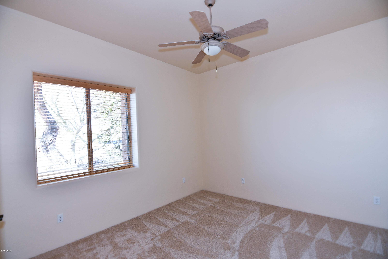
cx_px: 194
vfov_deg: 73.7
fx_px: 172
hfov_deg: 96.7
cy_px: 130
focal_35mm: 16
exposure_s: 1/80
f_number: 4.5
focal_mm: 11
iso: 200
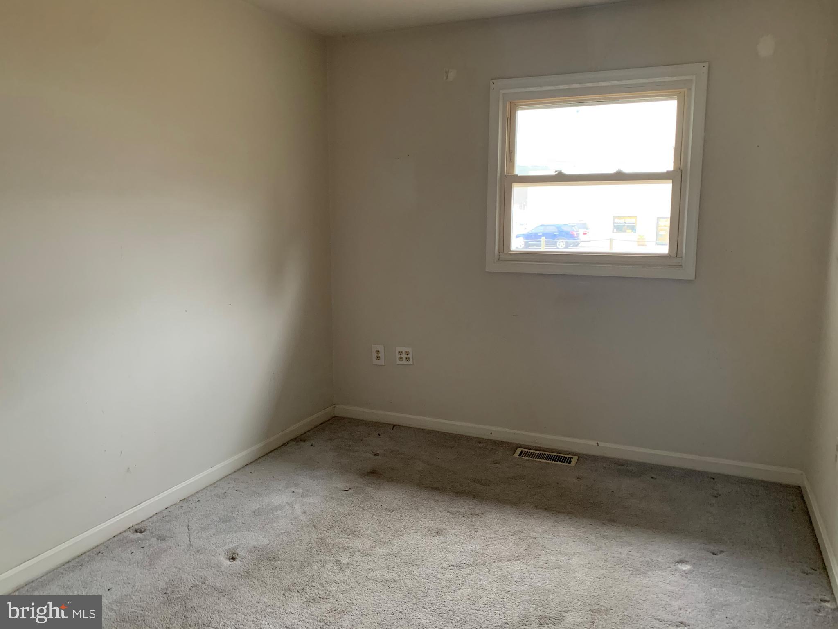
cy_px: 314
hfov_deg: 67.3
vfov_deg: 53.1
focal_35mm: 26
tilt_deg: -8.1
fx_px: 629
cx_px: 419
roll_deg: -0.9
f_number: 1.8
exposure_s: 1/36
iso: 400
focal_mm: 4.25
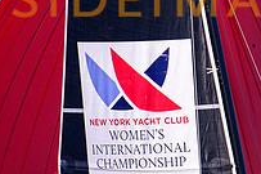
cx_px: 162
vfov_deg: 0.8
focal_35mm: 1716
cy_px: -9
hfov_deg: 1.2
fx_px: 12431
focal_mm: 400
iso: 250
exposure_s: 1/3200
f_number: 4.5
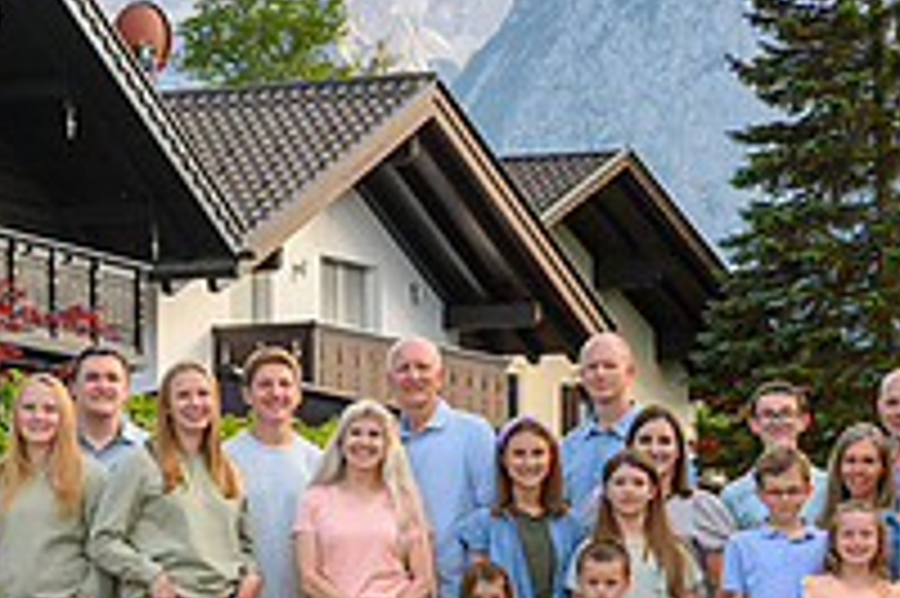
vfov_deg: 6.8
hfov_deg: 10.1
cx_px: 310
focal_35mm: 203
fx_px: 5071
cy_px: 238
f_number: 11
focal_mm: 70
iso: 400
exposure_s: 1/200
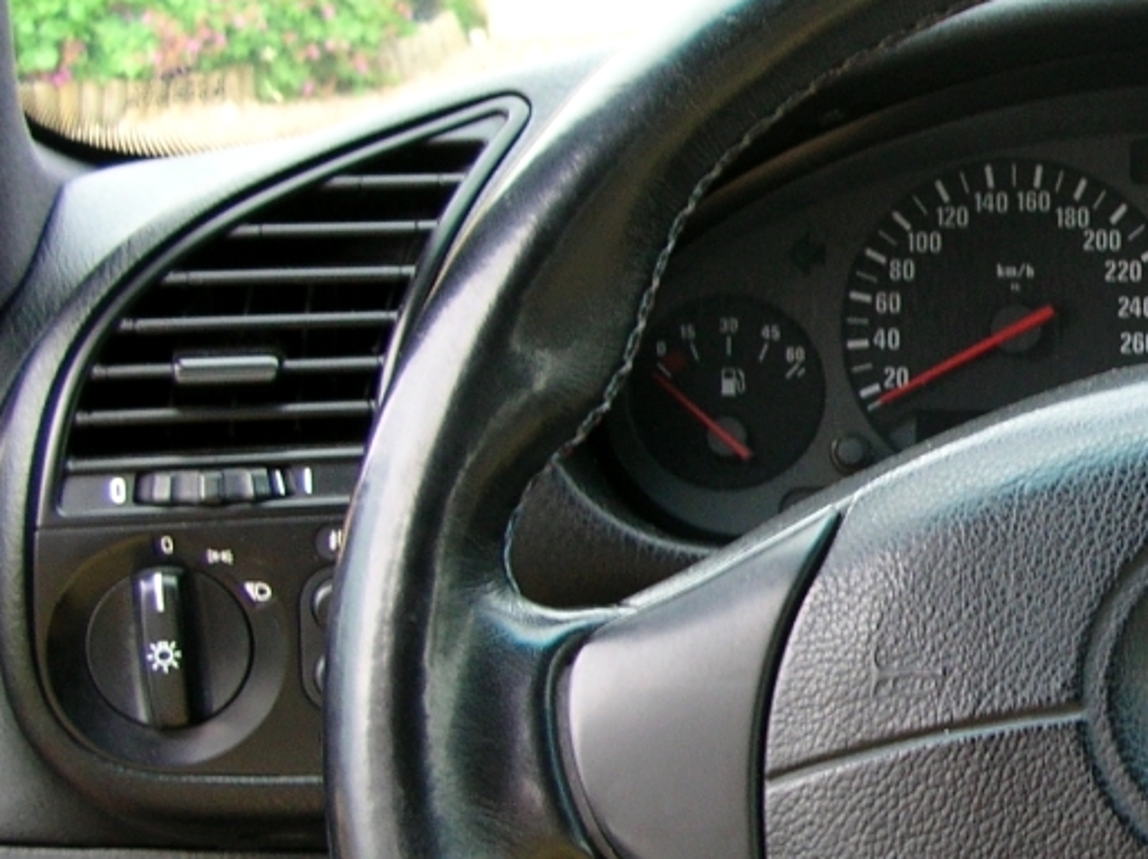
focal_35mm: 90
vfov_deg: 16.4
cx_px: 1343
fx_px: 2982
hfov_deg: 20.5
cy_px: 444
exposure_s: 1/34
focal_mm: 6
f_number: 2.7
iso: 50
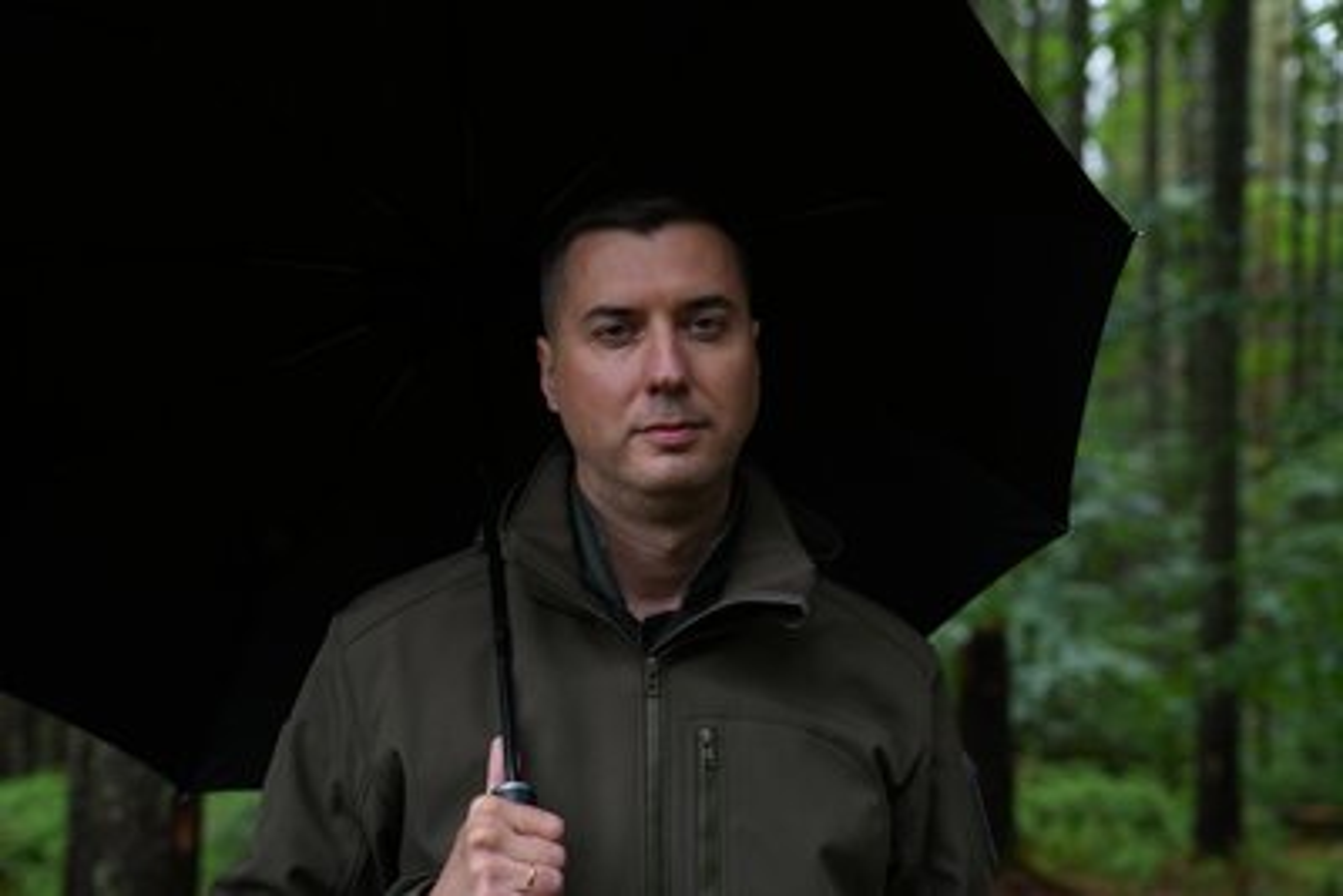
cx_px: 672
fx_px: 1679
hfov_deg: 43.6
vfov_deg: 29.9
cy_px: 448
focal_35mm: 45
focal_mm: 45
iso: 160
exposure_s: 1/125
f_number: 3.2
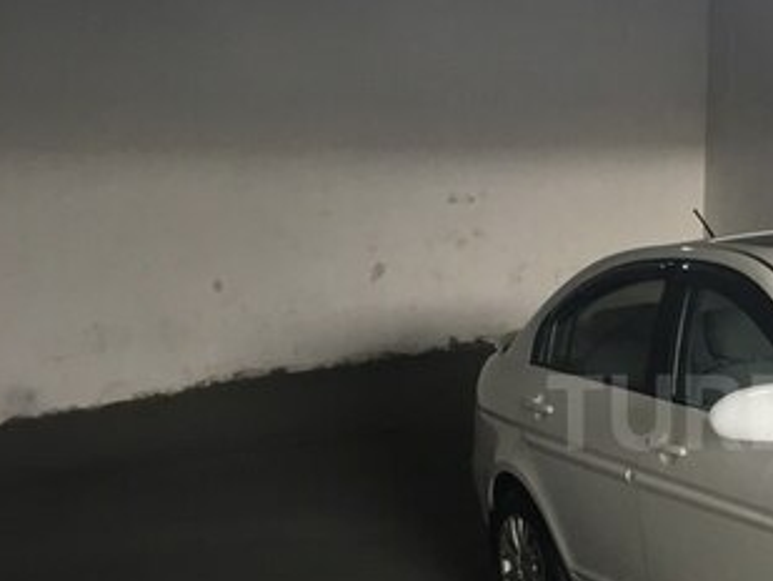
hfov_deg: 28.9
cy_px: 412
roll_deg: -2.3
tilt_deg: -14.4
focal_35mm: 62
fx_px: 1385
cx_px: 803
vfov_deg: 23.5
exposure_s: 1/33
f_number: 2.2
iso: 80
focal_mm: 4.15
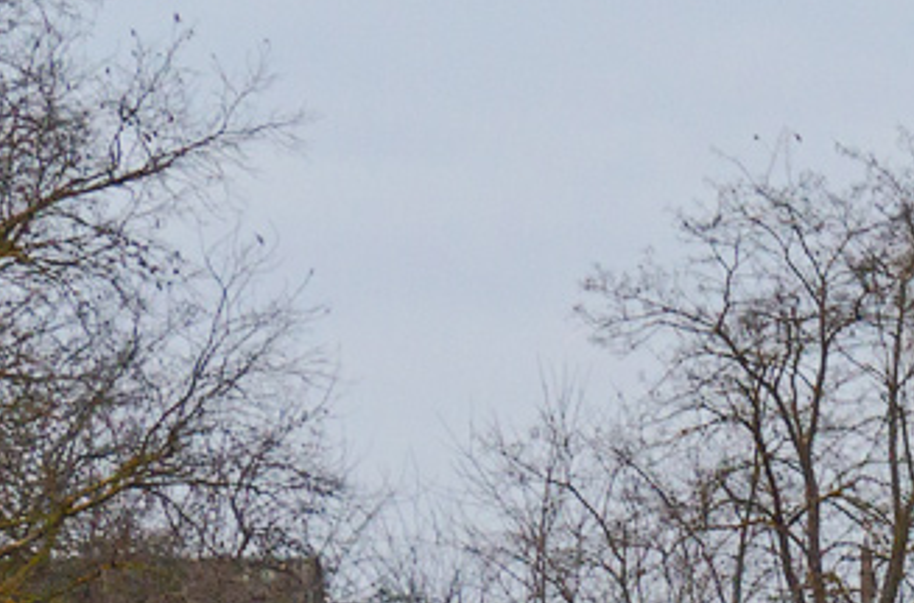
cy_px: 755
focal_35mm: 716
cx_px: 1350
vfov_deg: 1.9
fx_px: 18126
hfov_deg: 2.9
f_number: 5.6
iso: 320
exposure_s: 1/160
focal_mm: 120
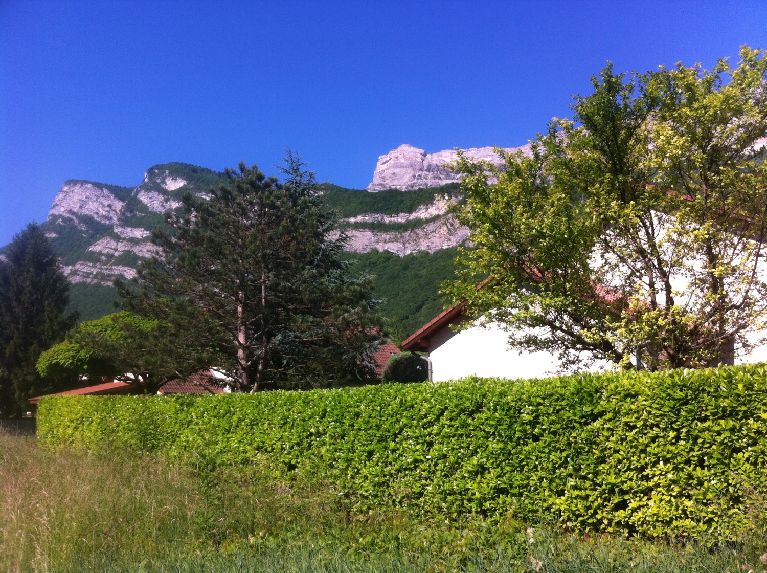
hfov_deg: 52.7
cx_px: 384
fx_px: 774
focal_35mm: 35
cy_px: 286
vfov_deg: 40.6
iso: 80
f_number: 2.8
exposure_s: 1/887
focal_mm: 3.85
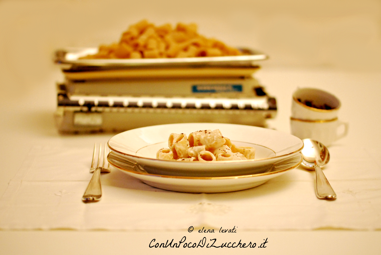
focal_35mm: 90
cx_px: 190
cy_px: 128
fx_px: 954
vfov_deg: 15.2
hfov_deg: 22.6
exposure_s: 1/125
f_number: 2.2
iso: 1600
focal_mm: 60
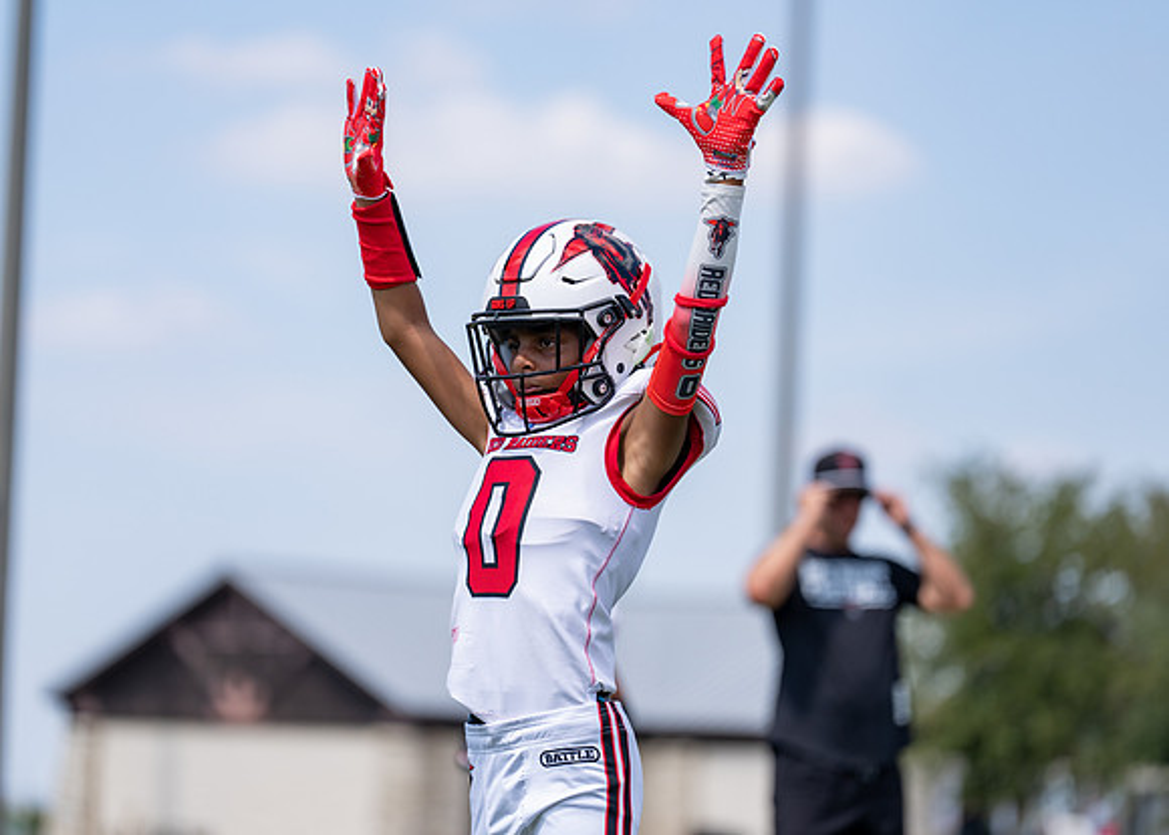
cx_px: 584
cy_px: 418
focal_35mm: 176
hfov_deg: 11.4
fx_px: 5857
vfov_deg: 8.1
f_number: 2.8
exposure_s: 1/2500
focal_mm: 167
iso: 200
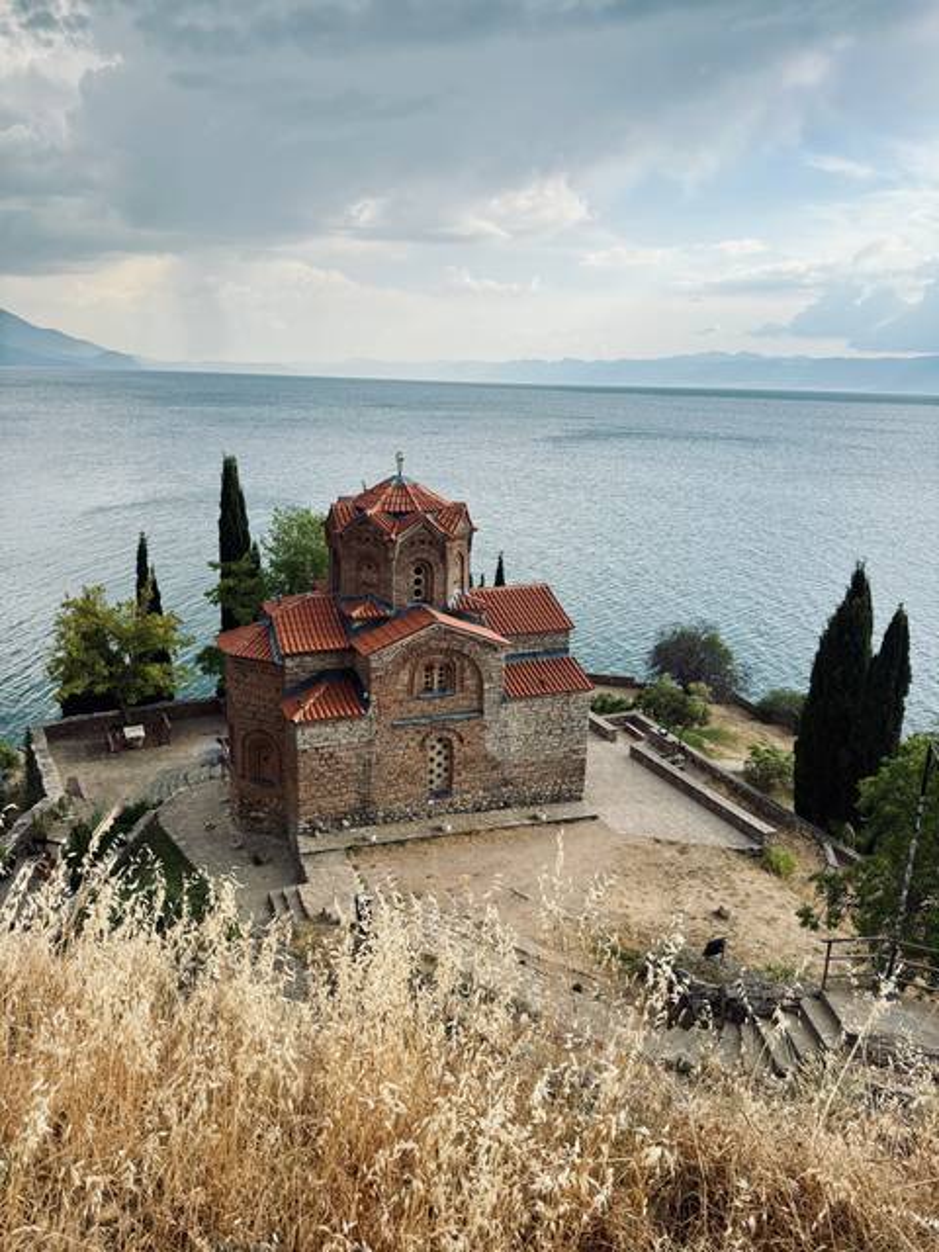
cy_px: 626
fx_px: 868
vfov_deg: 71.6
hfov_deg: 56.8
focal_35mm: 24
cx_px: 470
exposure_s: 1/780
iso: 100
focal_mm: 6.76
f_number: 1.78
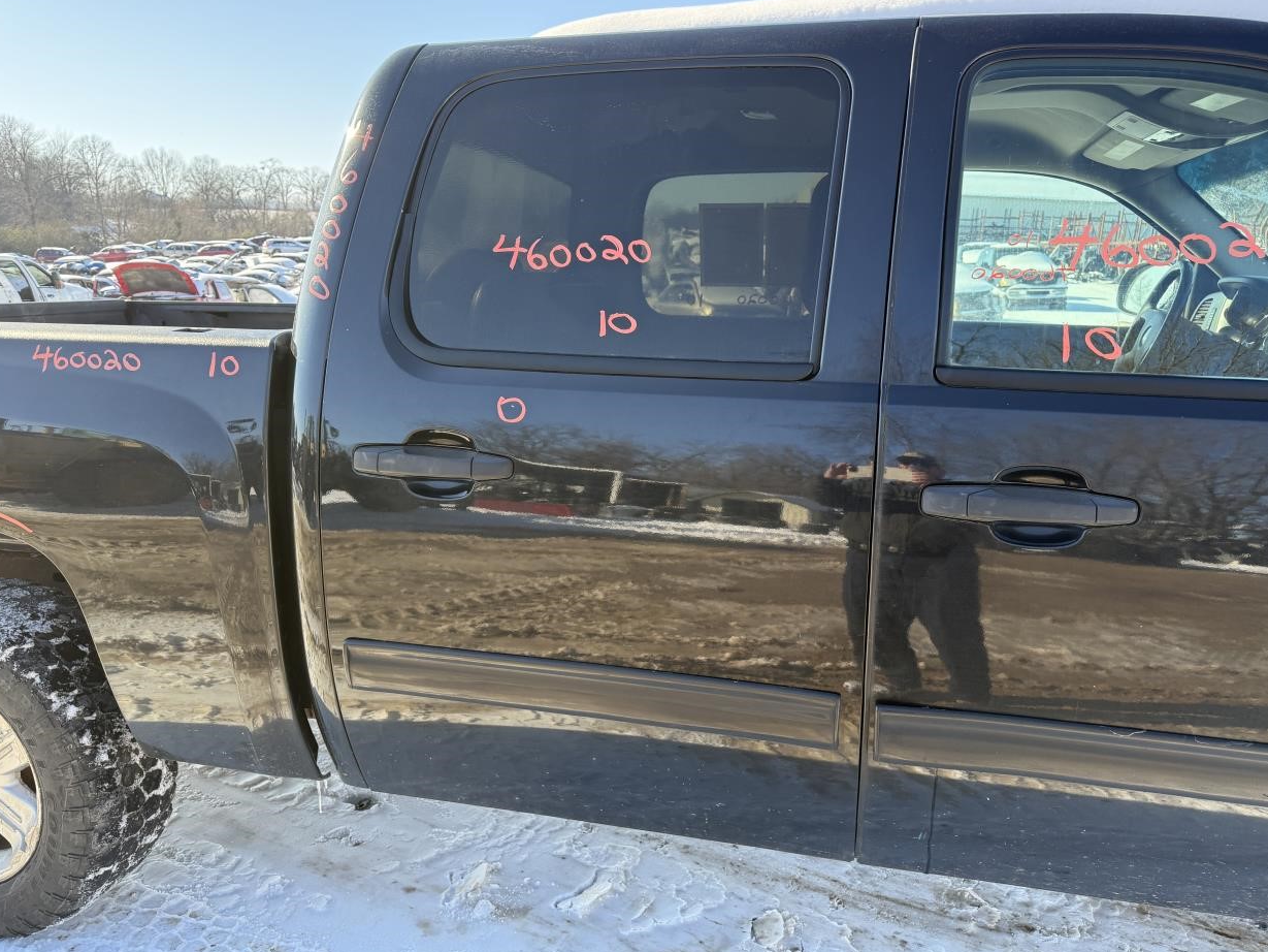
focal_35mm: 25
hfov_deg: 69.4
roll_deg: -1.7
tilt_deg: -13.3
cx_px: 631
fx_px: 916
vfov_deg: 54.9
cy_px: 479
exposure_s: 1/858
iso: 100
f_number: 1.78
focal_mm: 6.76
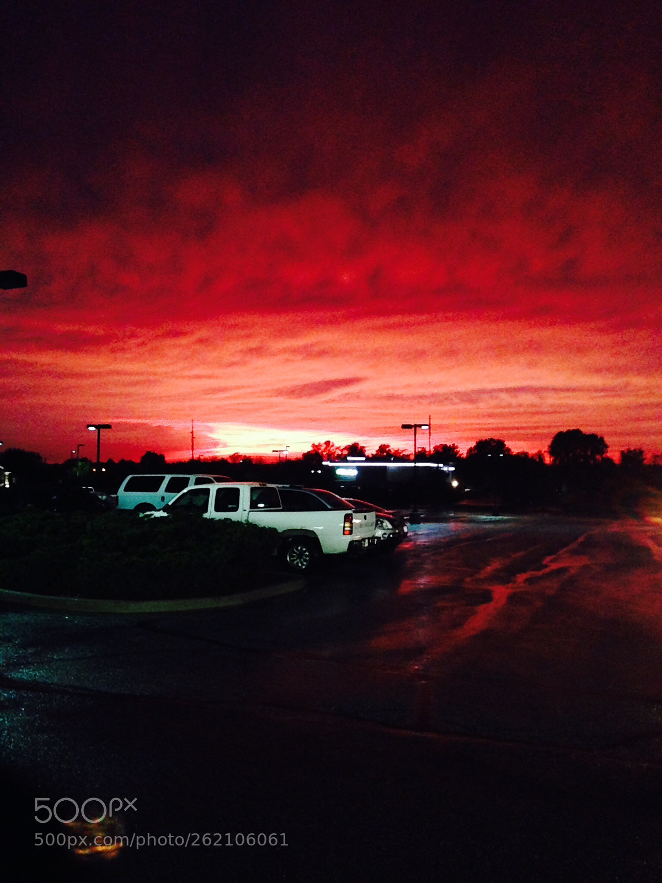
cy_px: 442
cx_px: 331
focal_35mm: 66
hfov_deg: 22.3
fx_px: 1683
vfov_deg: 29.4
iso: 640
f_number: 2.4
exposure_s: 1/20
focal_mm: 4.12
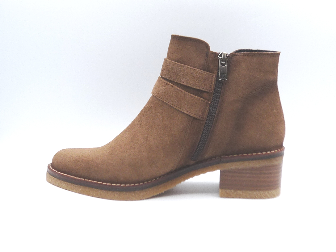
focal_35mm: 49
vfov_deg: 29.7
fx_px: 476
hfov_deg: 38.9
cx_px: 168
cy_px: 126
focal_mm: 4.8
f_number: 4
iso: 100
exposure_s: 1/160
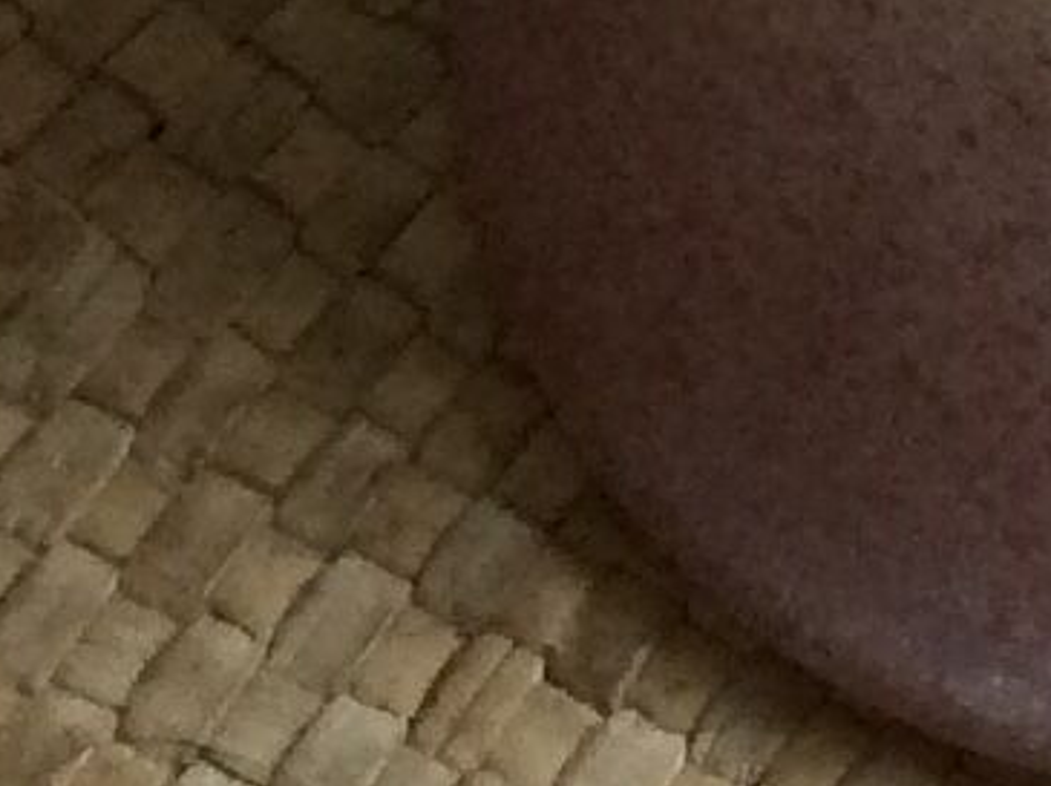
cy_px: -999
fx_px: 6885
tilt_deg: -52.4
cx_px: 3475
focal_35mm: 227
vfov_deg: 6.3
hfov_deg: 7.4
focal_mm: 3.3
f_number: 2.4
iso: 80
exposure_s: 1/25
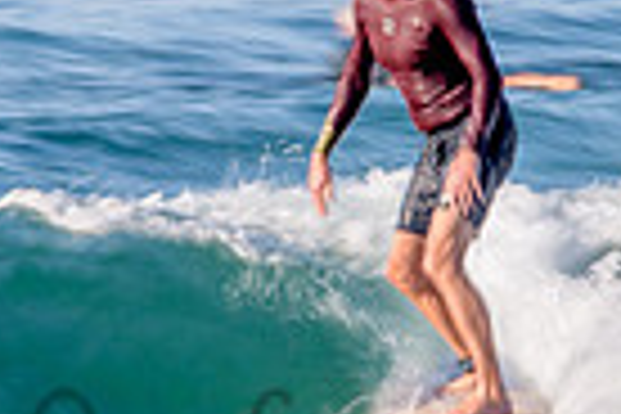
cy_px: 282
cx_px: 439
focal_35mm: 2582
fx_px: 44536
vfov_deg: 0.5
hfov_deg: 0.8
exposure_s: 1/13
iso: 31
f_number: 13
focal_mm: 500
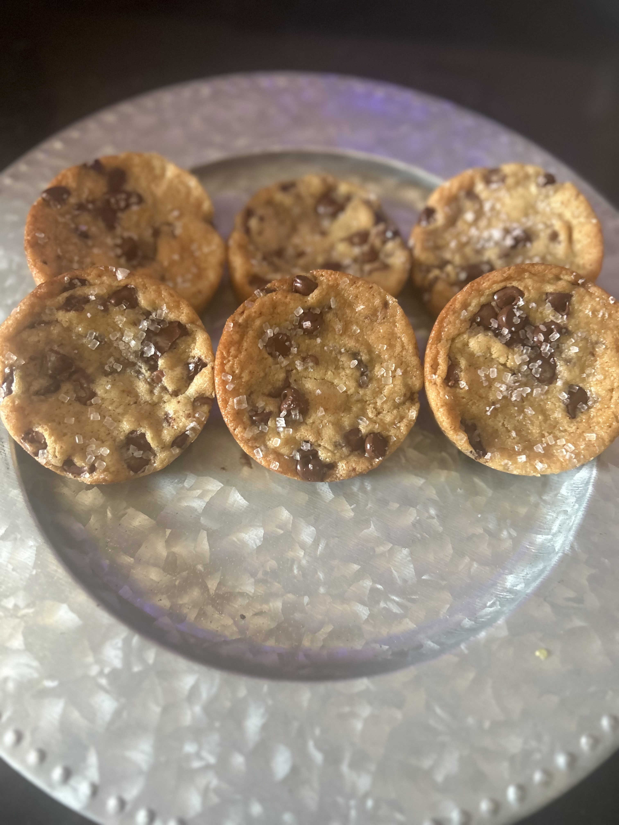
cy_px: 412
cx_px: 310
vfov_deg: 67.3
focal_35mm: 26
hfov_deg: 53.1
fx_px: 620
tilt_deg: -65.8
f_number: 1.5
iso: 250
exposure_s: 1/60
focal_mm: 5.7
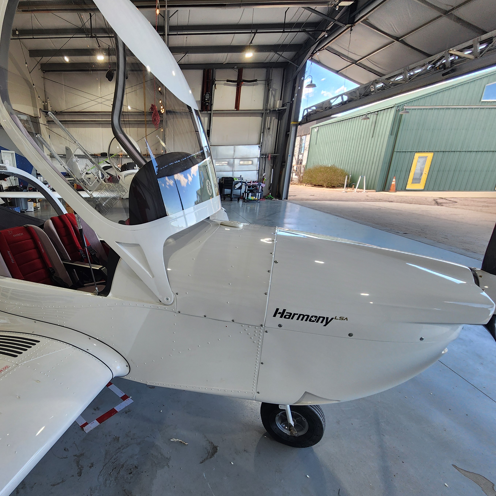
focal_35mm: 17
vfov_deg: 83.9
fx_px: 276
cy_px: 260
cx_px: 149
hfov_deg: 79.9
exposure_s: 1/120
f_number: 2.2
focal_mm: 2.2
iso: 80
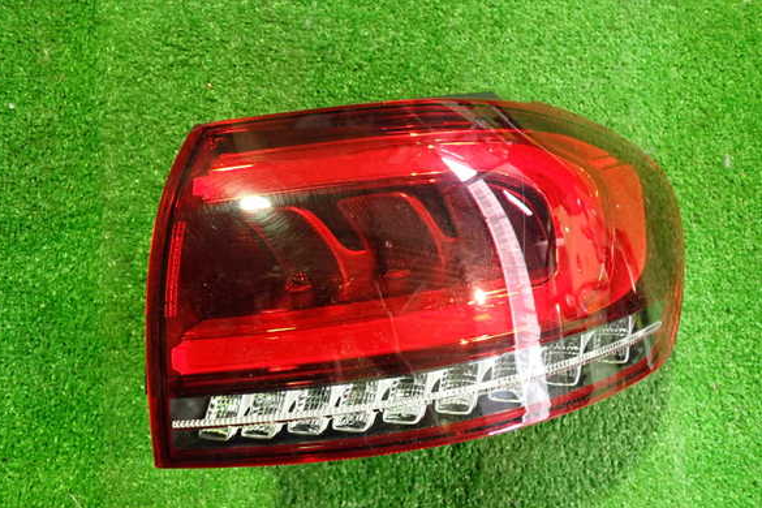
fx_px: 677
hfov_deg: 58.7
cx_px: 374
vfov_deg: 41.1
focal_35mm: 32
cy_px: 261
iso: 800
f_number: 2.3
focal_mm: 5.4
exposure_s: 1/30
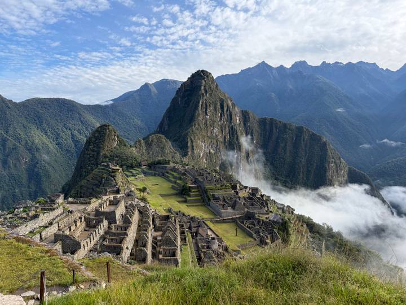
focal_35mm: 24
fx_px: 281
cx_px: 203
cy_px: 152
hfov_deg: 71.6
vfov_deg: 56.8
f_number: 1.78
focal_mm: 6.76
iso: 100
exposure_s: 1/1812
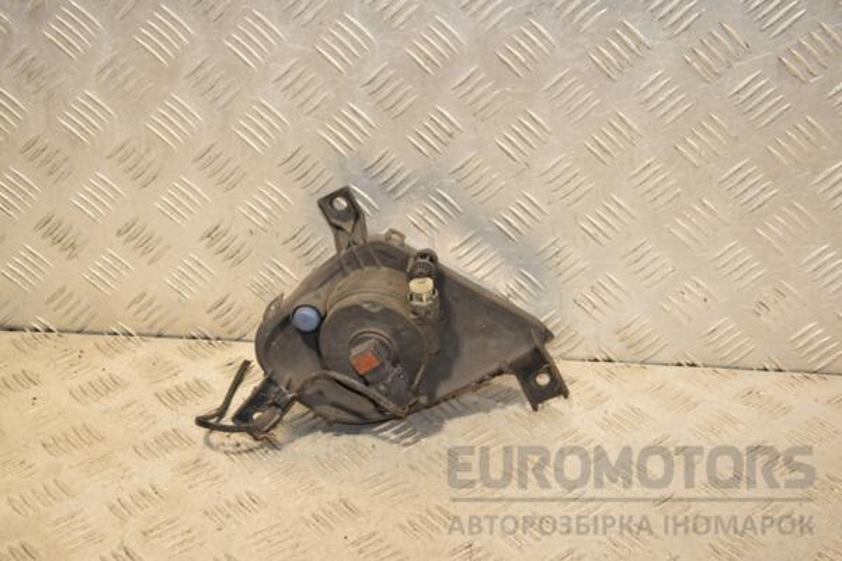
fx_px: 1473
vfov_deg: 21.6
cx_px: 421
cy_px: 280
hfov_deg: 31.9
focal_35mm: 63
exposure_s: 1/200
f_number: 7.1
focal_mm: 42
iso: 800
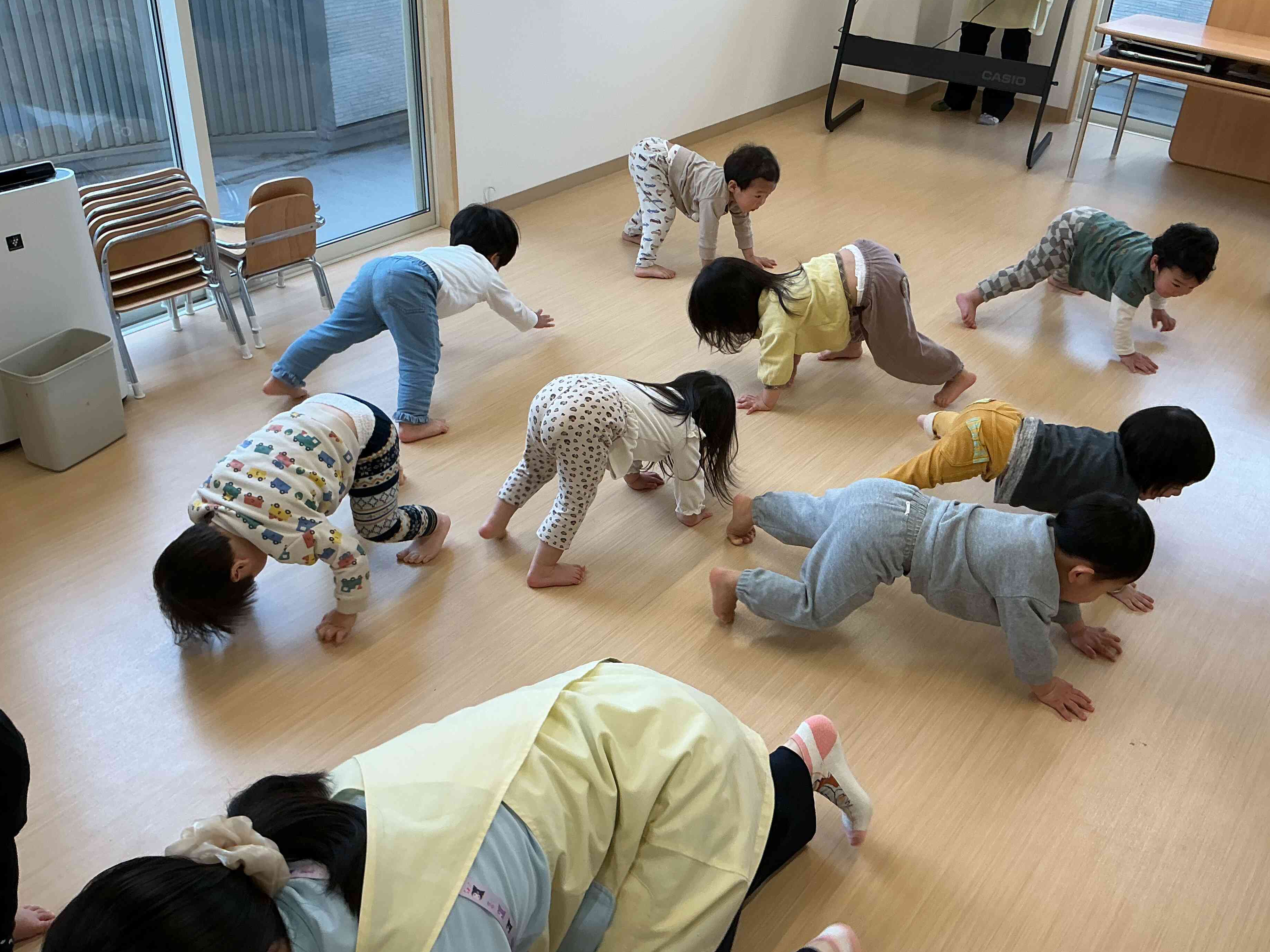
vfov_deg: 44.2
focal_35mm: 32
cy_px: 473
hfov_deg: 56.7
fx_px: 1174
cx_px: 694
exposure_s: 1/120
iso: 40
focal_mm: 3
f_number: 1.8
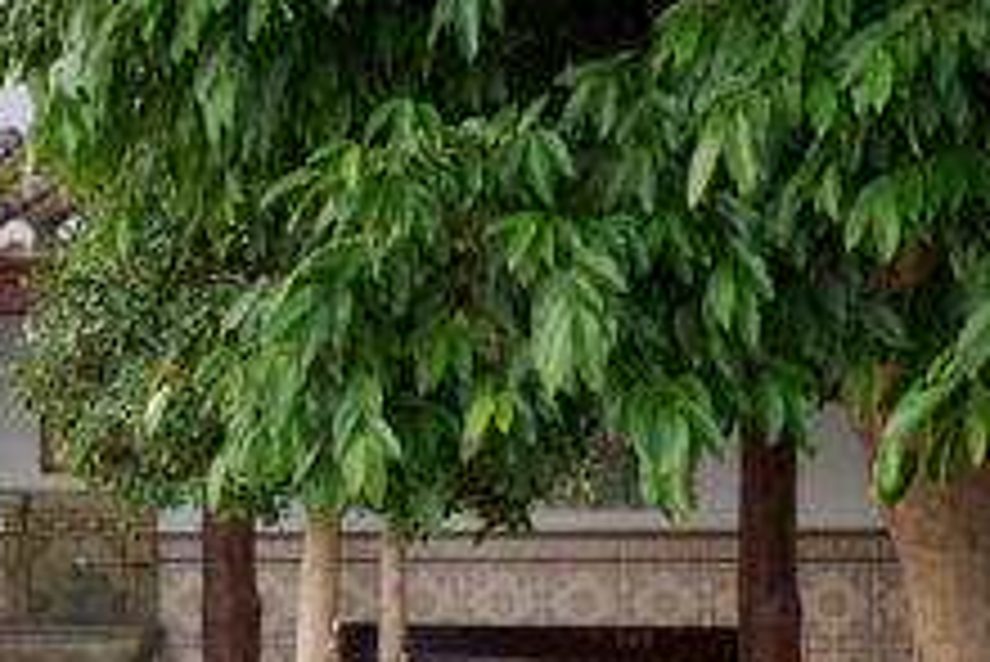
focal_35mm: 127
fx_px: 3495
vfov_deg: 10.8
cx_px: -441
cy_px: 331
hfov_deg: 15.1
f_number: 11
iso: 100
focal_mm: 40
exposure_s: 1/60
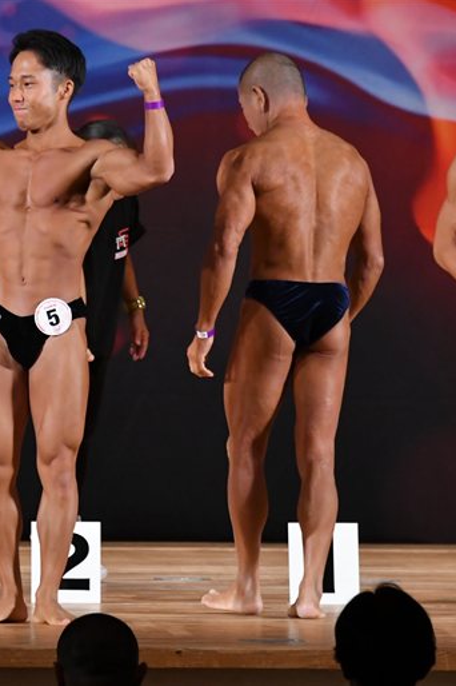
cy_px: 343
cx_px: 15
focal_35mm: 362
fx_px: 6887
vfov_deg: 5.7
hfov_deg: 3.8
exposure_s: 1/400
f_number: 5.6
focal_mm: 160
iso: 3200
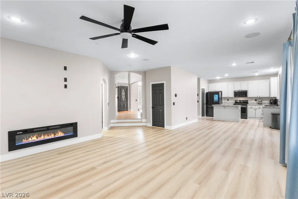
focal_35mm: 17
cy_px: 100
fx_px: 141
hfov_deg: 93.3
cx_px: 149
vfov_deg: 70.5
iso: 400
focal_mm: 17
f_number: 8
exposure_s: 1/60
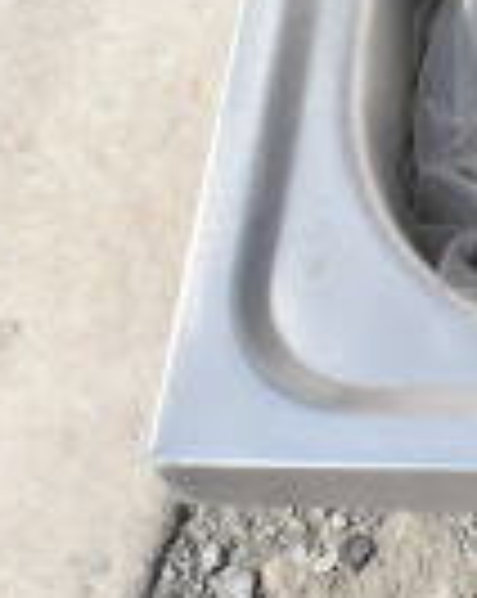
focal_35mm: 155
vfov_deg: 12.0
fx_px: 2742
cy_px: -227
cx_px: 958
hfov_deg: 9.3
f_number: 14
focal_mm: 24
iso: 1600
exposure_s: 1/1250
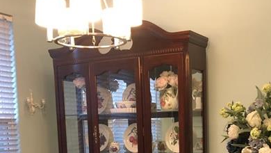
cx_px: 167
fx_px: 431
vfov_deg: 19.0
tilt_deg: -5.8
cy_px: 181
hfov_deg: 34.7
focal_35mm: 60
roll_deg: +1.2
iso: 80
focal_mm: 3.99
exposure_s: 1/7
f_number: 1.8
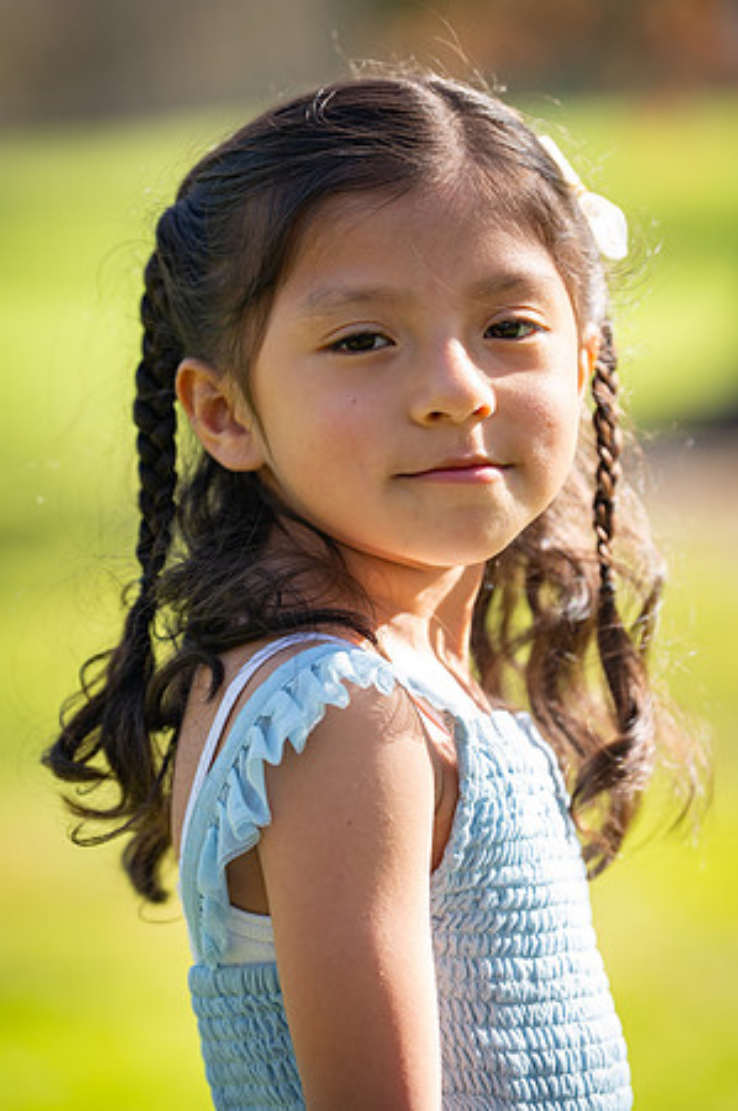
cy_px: 556
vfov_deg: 11.1
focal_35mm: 185
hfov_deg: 7.4
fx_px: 5701
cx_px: 369
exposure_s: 1/800
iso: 400
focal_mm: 185
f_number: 4
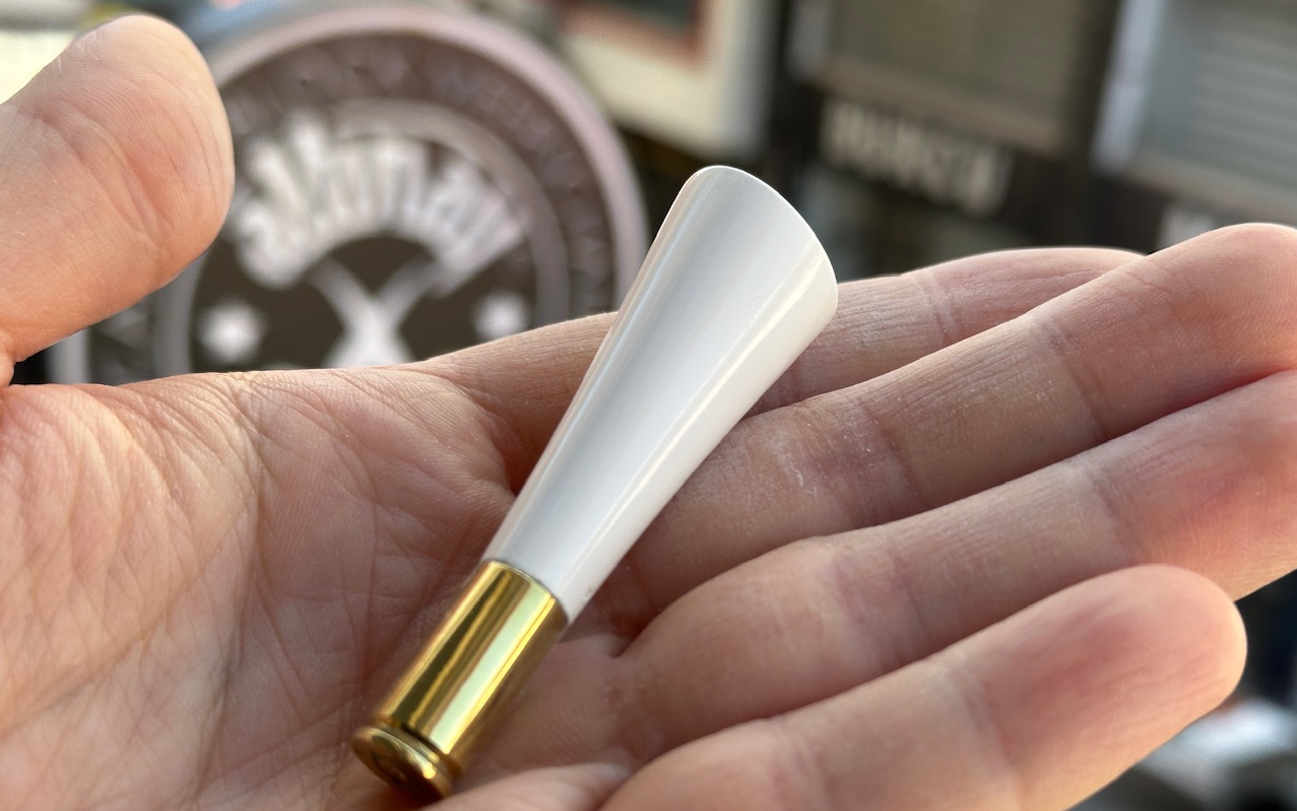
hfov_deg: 39.6
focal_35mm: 51
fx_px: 1803
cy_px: 479
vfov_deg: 25.3
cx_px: 649
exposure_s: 1/535
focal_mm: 6.86
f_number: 1.78
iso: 64
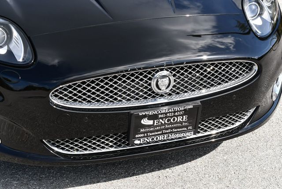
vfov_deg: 16.3
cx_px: 141
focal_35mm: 84
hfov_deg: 24.2
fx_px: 659
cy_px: 94
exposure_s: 1/250
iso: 180
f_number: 8
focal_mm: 42
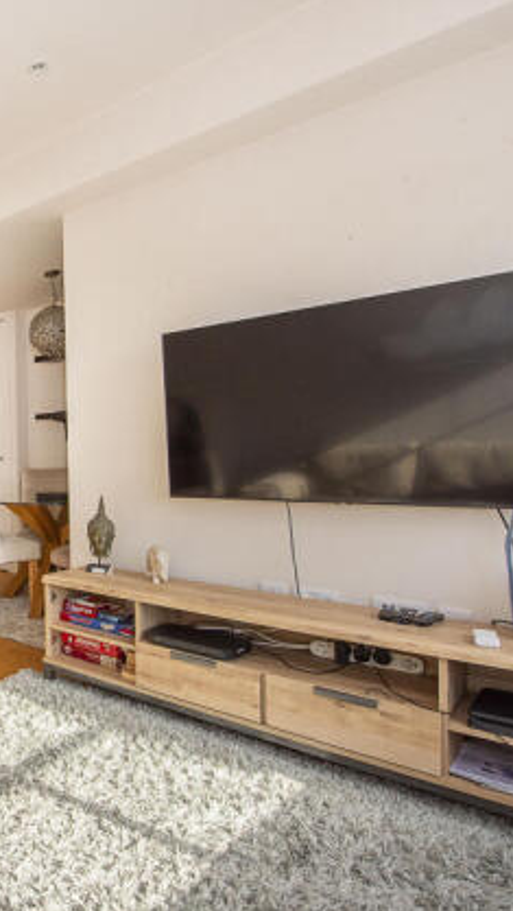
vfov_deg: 78.6
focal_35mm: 23
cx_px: -129
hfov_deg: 36.1
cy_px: 438
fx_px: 555
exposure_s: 1/160
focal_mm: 14
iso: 500
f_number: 14
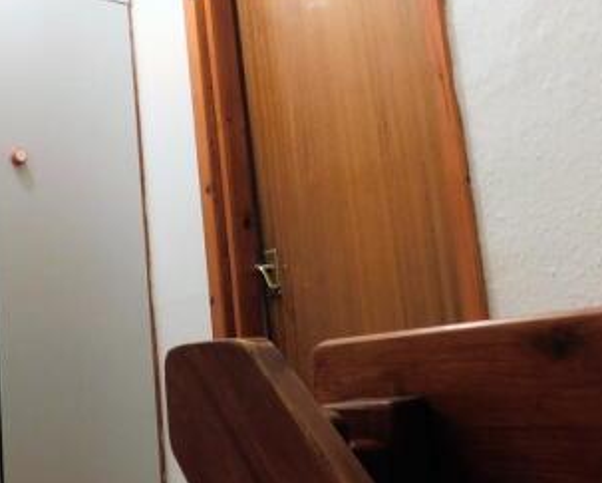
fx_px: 803
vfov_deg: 33.5
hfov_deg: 38.8
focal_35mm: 45
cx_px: 82
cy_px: 253
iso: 500
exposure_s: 1/8
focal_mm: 4.1
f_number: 3
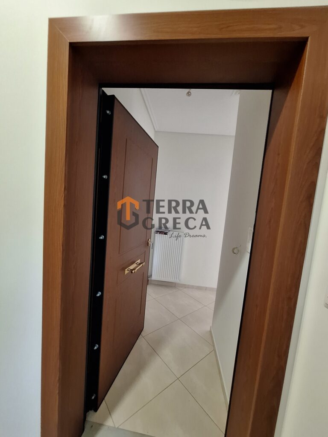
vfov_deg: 106.2
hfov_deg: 89.9
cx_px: 164
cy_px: 218
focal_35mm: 13
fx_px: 164
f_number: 2.2
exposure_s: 1/25
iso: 200
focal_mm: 1.74
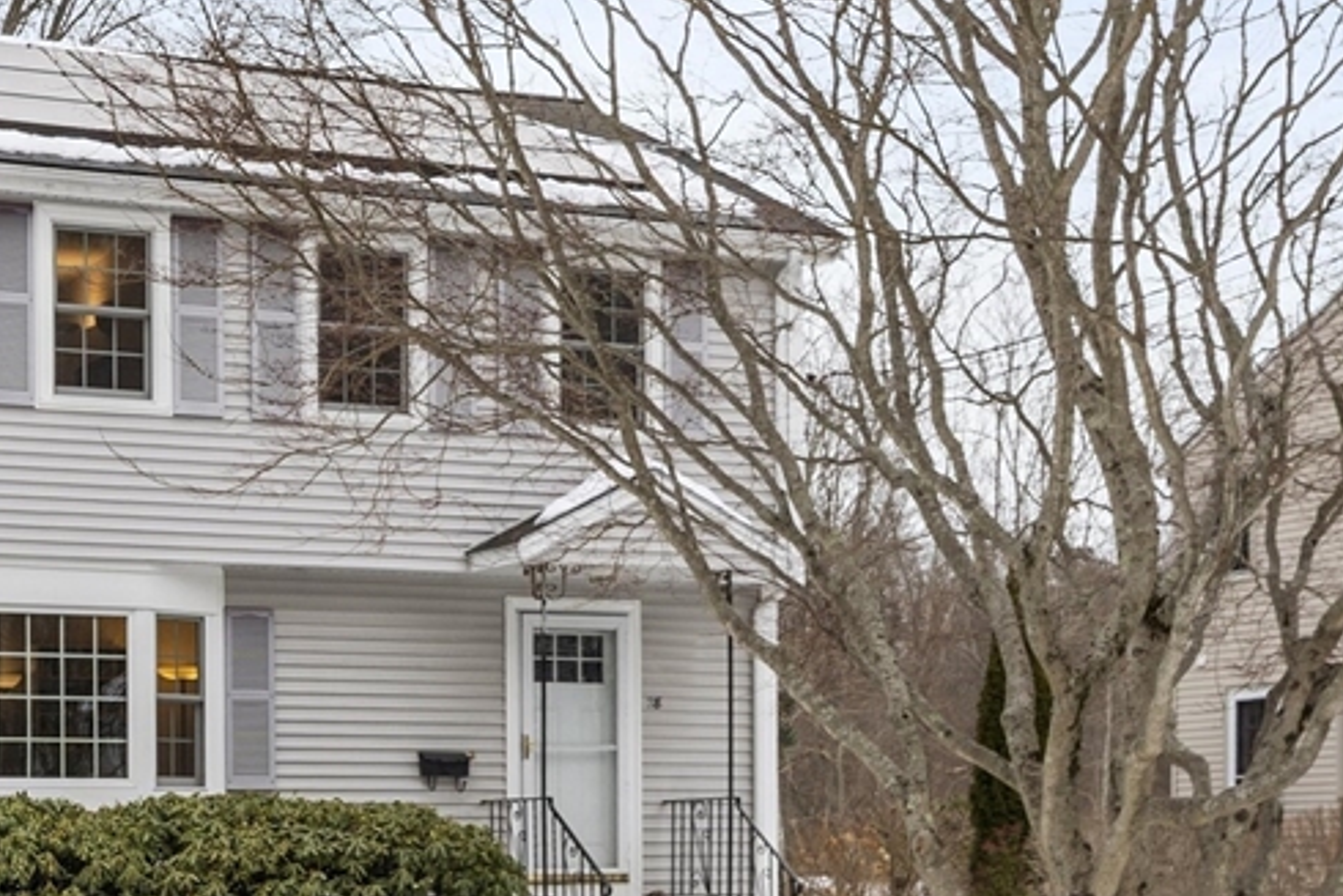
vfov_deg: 19.7
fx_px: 2575
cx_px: 299
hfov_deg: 28.7
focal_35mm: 69
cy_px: 319
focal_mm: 22
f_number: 8
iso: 125
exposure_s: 1/125
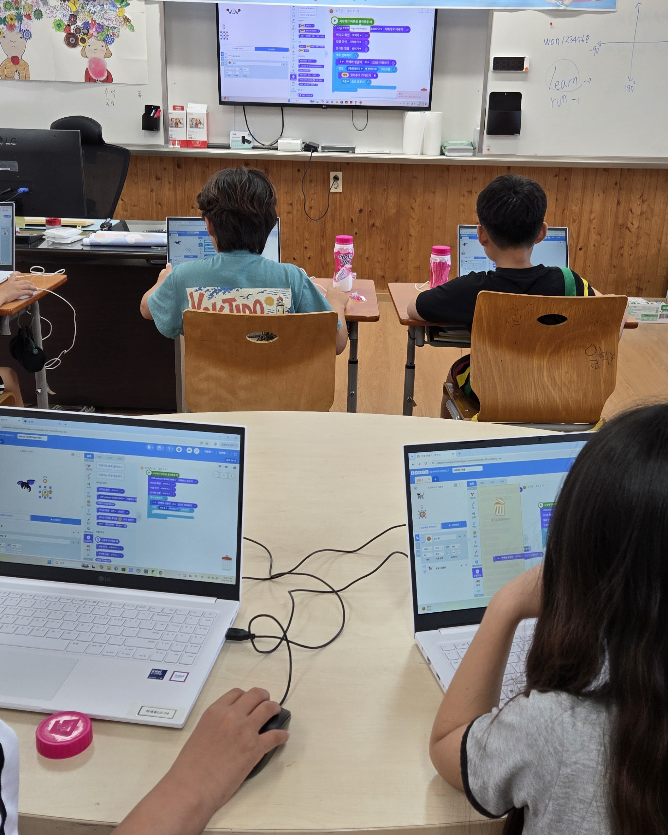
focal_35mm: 38
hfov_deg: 39.2
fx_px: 939
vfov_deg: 47.9
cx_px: 322
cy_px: 382
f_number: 1.8
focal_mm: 5.4
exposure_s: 1/120
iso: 64
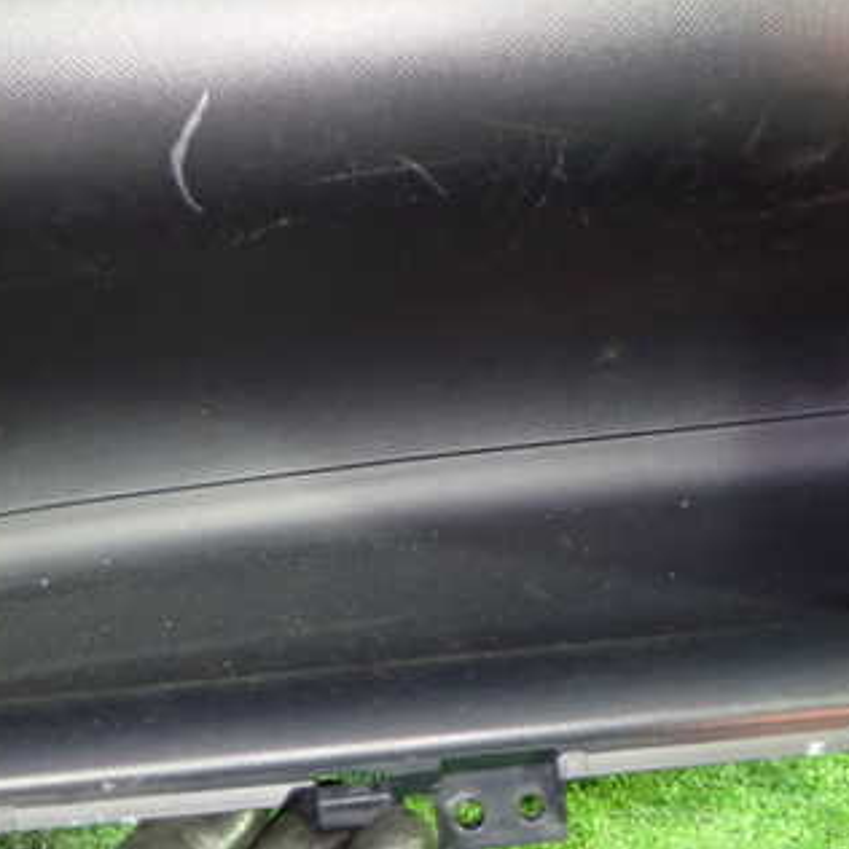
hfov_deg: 40.0
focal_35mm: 42
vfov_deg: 39.9
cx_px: 384
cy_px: 360
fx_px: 1165
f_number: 2
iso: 800
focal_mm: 4.5
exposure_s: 1/20
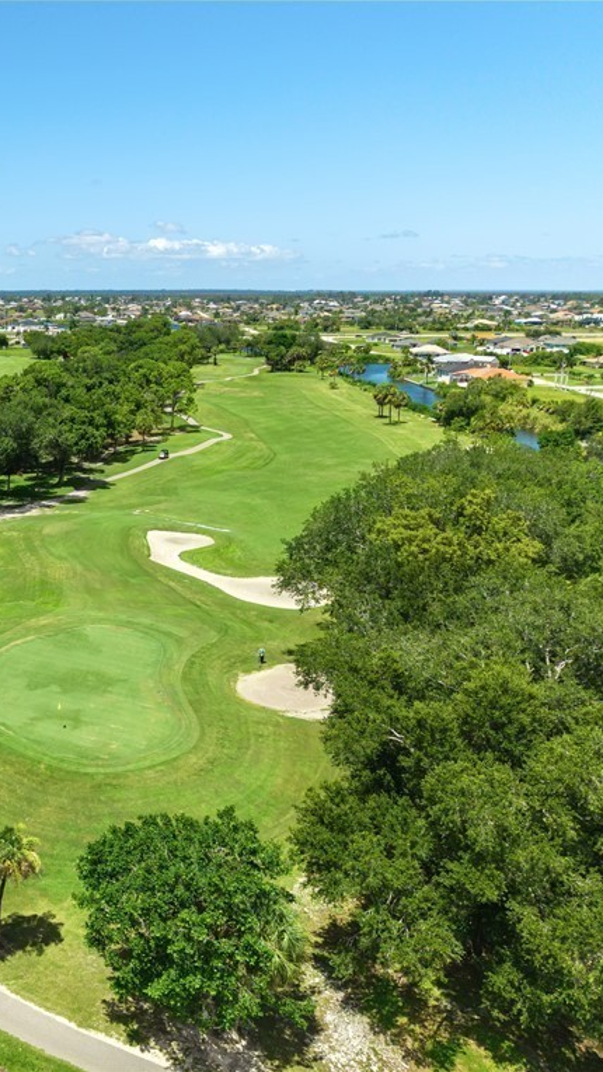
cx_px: -77
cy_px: 536
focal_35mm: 35
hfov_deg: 29.9
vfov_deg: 56.6
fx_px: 995
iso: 100
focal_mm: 8.67
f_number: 1.8
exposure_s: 1/500
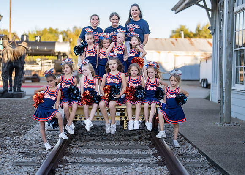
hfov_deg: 36.7
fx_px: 369
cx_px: 122
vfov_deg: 26.7
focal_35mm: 53
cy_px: 88
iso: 100
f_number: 1.2
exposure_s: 1/1250
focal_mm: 50
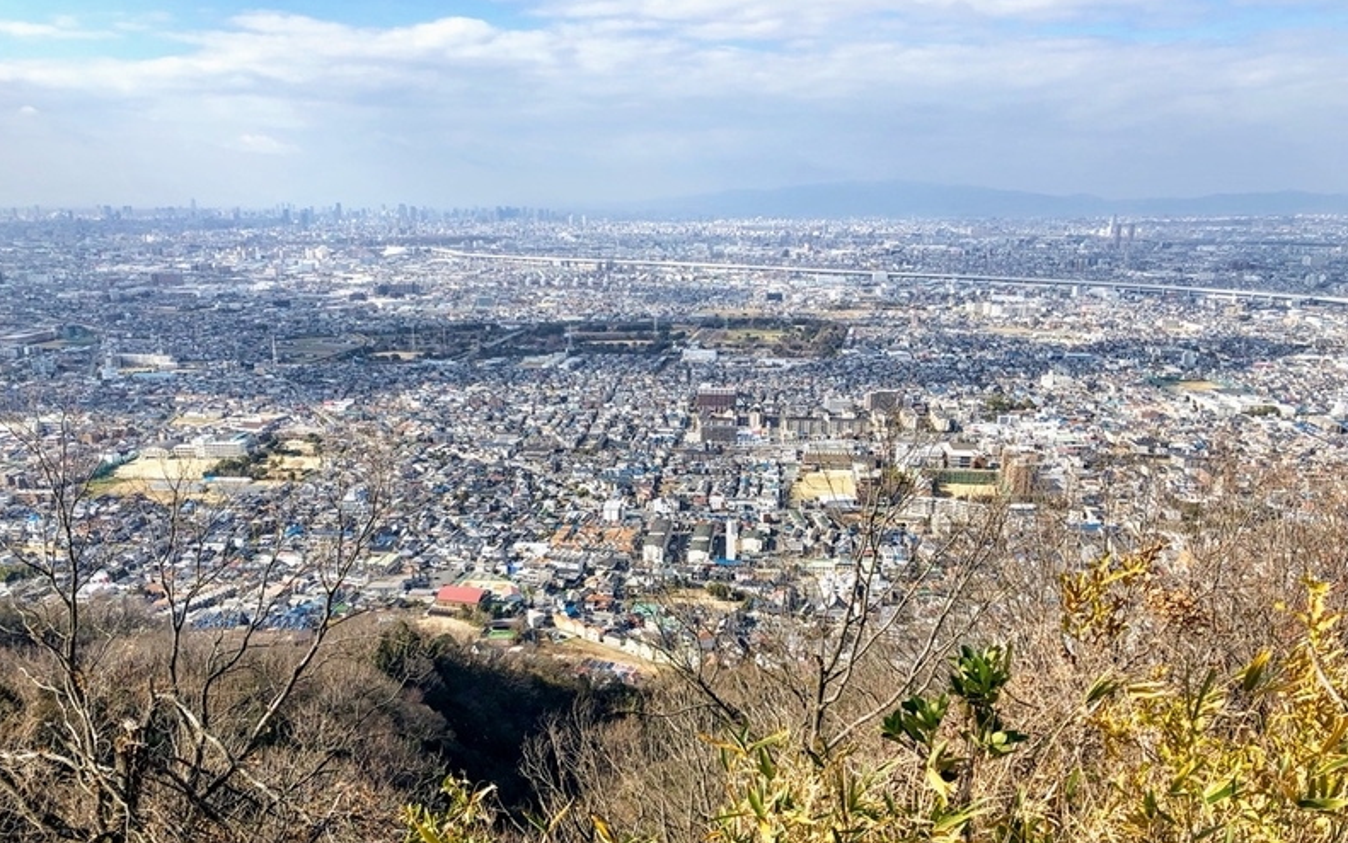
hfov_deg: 62.9
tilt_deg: -15.0
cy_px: 506
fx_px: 1103
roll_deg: -0.9
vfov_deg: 41.7
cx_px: 671
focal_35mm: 30
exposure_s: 1/1845
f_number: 1.8
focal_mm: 3.99
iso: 20
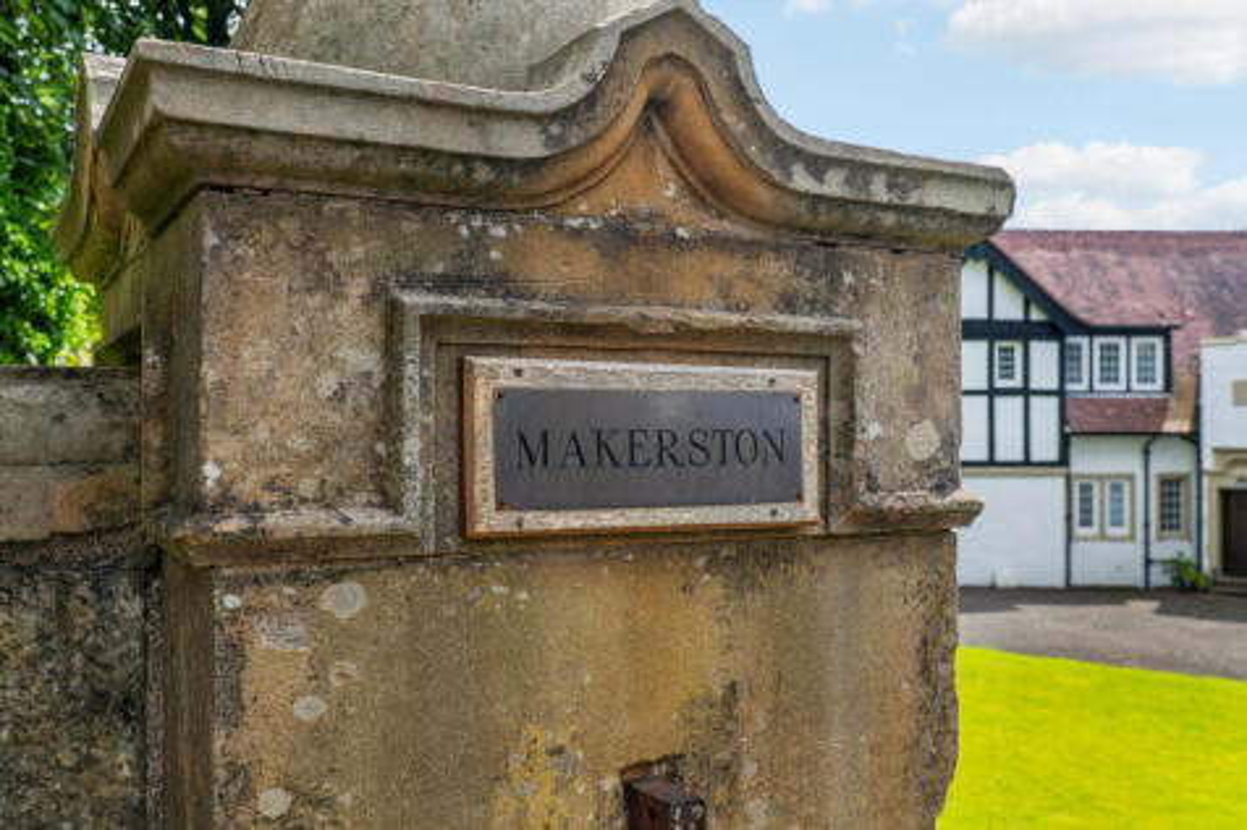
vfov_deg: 37.8
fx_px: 1212
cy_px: 415
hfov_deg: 54.5
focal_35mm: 35
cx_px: 624
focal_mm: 35
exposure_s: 1/100
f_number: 8
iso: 200
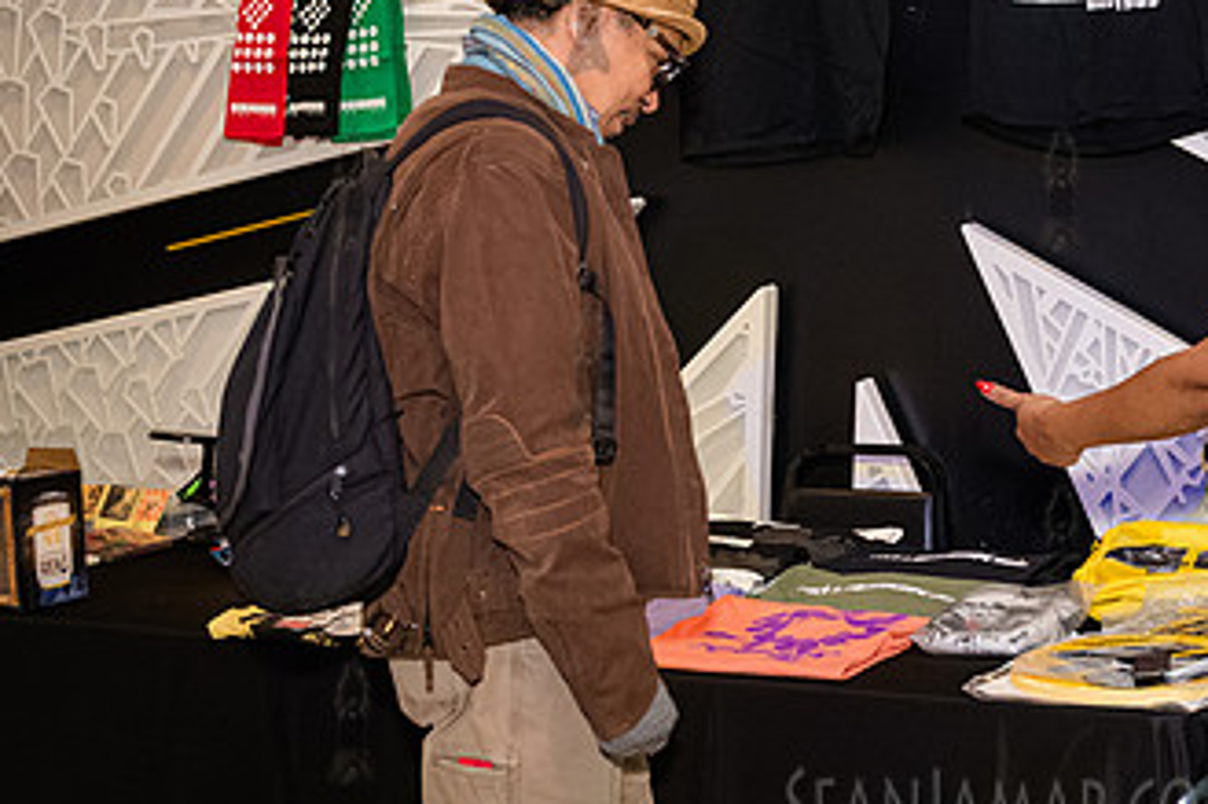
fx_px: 2415
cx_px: 912
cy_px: 306
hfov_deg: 27.7
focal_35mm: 72
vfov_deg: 18.9
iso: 10000
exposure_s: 1/400
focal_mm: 35
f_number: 3.5
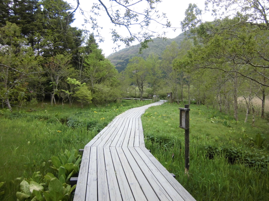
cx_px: 134
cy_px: 100
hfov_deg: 67.3
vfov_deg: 53.1
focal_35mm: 26
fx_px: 202
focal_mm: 4.7
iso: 100
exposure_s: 1/200
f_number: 2.8
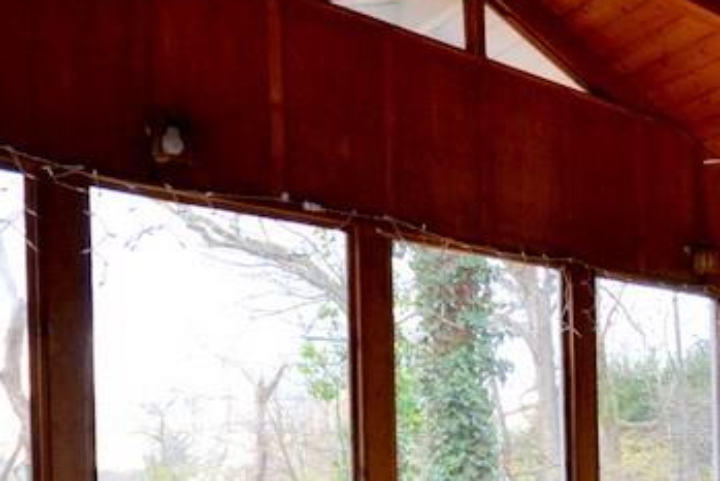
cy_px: 478
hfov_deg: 39.3
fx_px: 880
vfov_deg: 28.7
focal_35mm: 44
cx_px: 720
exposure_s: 1/125
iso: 400
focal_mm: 10
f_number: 5.6
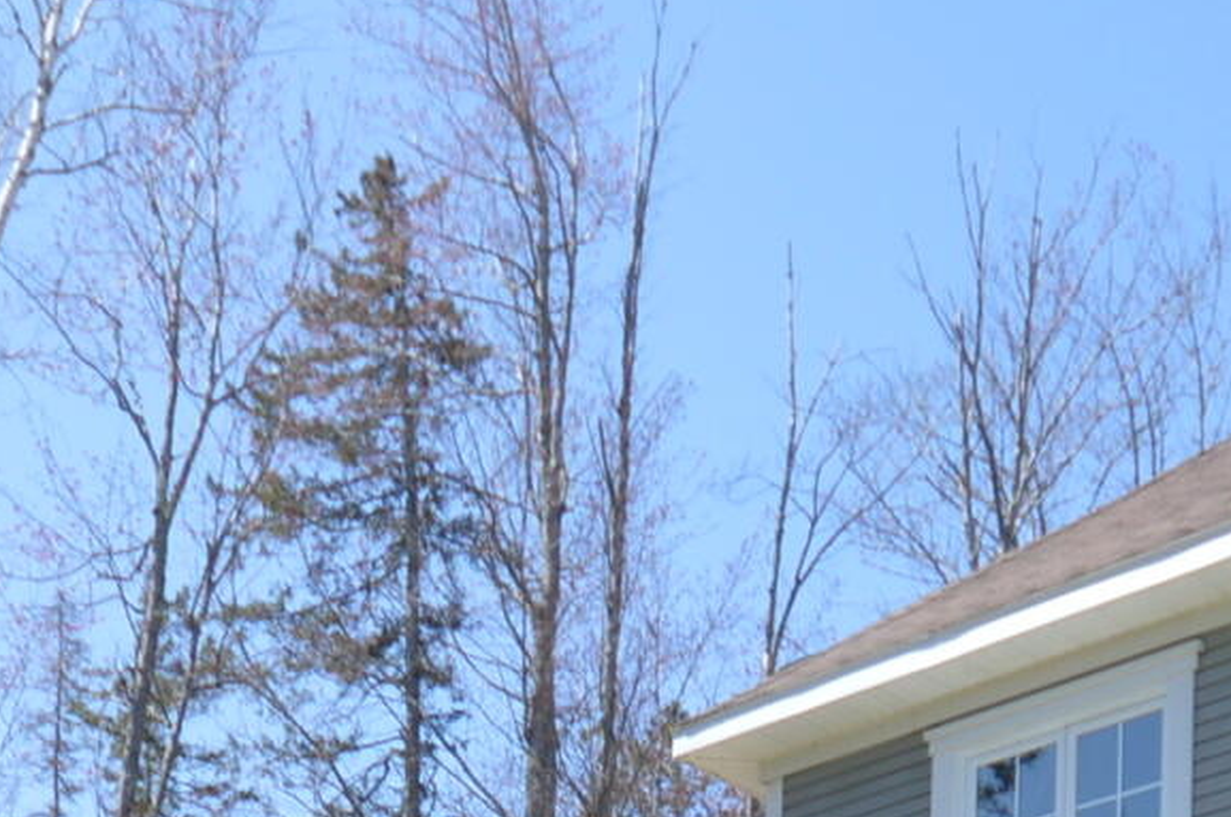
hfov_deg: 26.0
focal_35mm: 78
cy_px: 1485
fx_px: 2663
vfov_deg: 15.1
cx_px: 698
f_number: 6.3
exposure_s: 1/160
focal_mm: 10
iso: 100
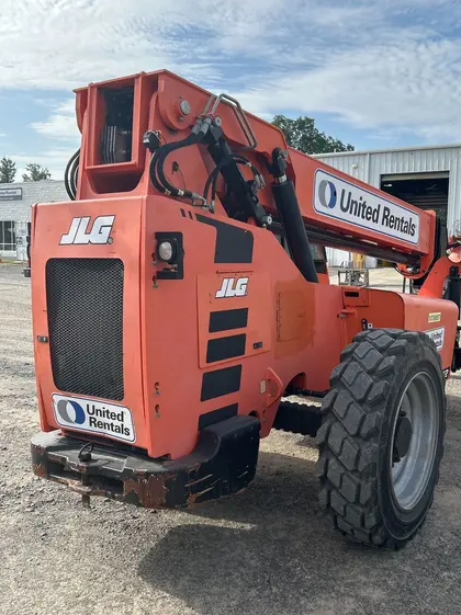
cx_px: 274
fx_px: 604
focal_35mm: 34
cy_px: 309
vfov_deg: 54.0
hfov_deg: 41.6
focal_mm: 5.7
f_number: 1.5
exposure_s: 1/3356
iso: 50
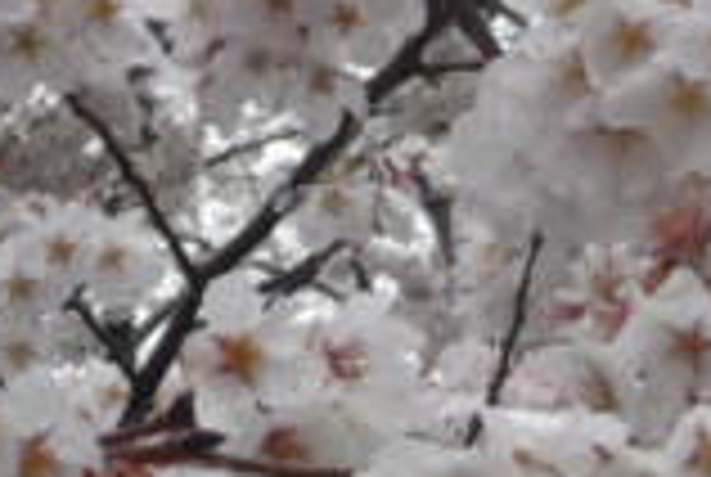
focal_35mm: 210
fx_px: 4155
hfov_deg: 9.7
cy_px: 207
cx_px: 801
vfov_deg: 6.6
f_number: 3.4
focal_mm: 5
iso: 100
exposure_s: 1/80
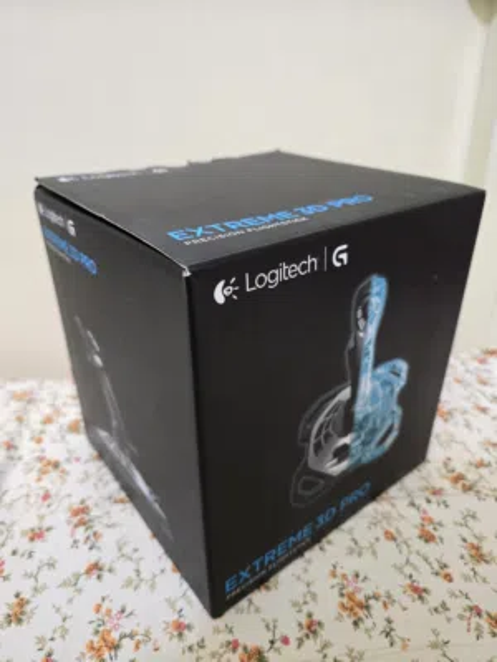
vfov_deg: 73.9
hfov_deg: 58.9
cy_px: 331
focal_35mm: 23
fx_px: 440
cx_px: 248
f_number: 1.7
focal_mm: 6.3
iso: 1250
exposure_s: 1/50
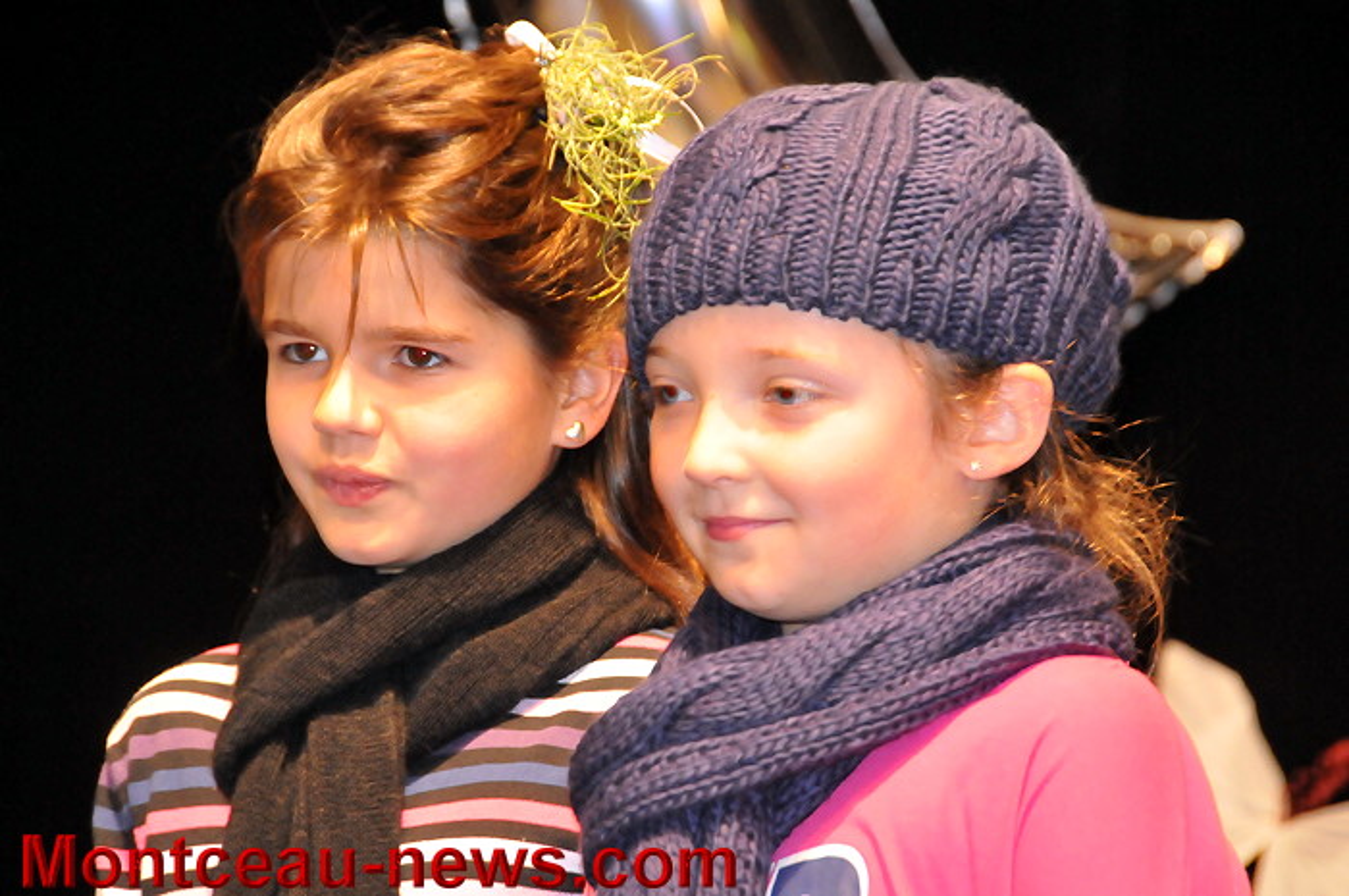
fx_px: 9544
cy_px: 448
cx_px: 674
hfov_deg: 8.1
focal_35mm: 255
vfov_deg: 5.4
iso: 3200
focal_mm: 170
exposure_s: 1/40
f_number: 8
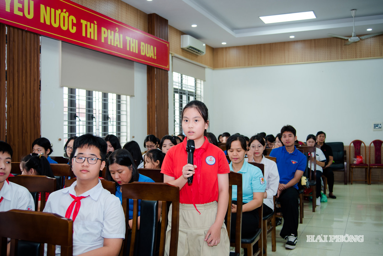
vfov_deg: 35.1
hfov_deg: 50.7
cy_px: 128
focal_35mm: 38
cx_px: 192
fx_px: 404
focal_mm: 38
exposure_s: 1/125
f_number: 5
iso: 500
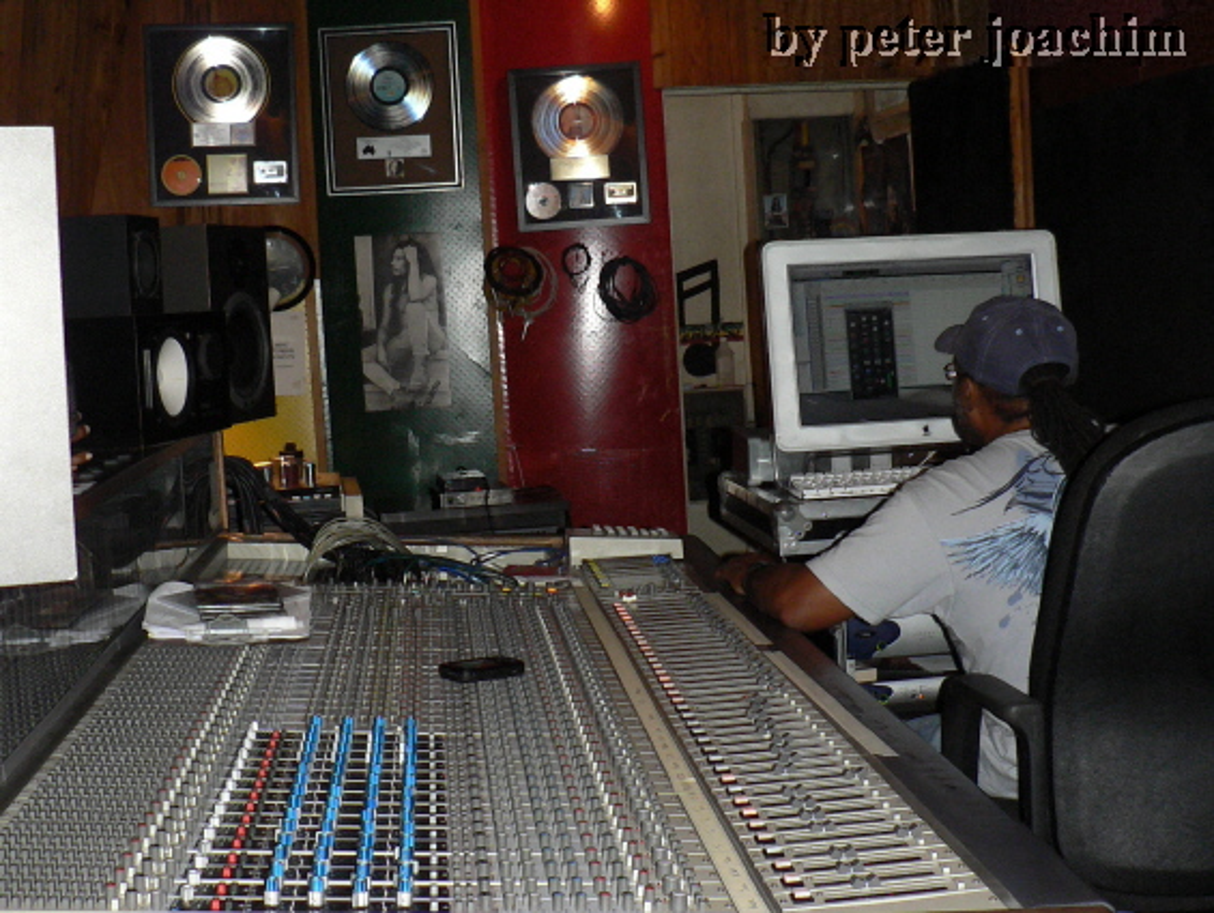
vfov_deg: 40.8
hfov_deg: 52.6
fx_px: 1229
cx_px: 607
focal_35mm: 35
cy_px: 456
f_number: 2.8
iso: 200
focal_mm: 6
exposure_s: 1/60
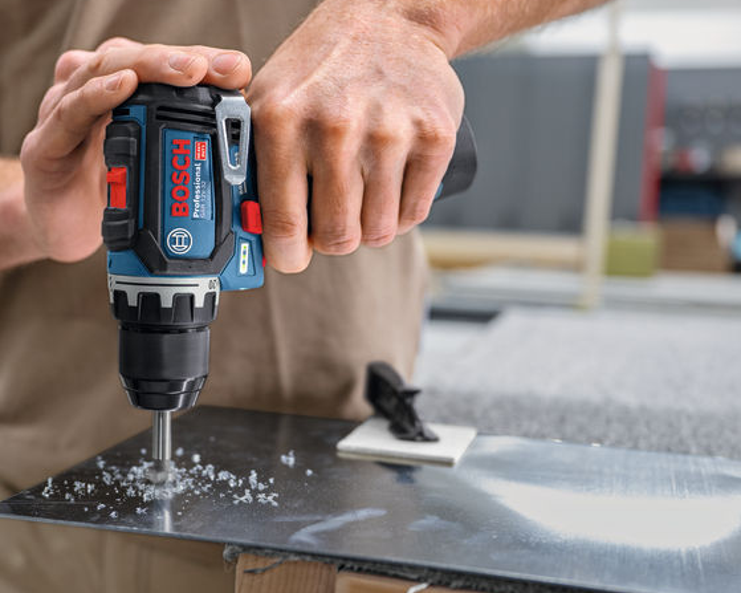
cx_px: 212
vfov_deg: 29.7
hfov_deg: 36.1
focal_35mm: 51
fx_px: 1118
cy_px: 312
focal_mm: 38
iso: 800
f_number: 3.5
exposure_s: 1/50
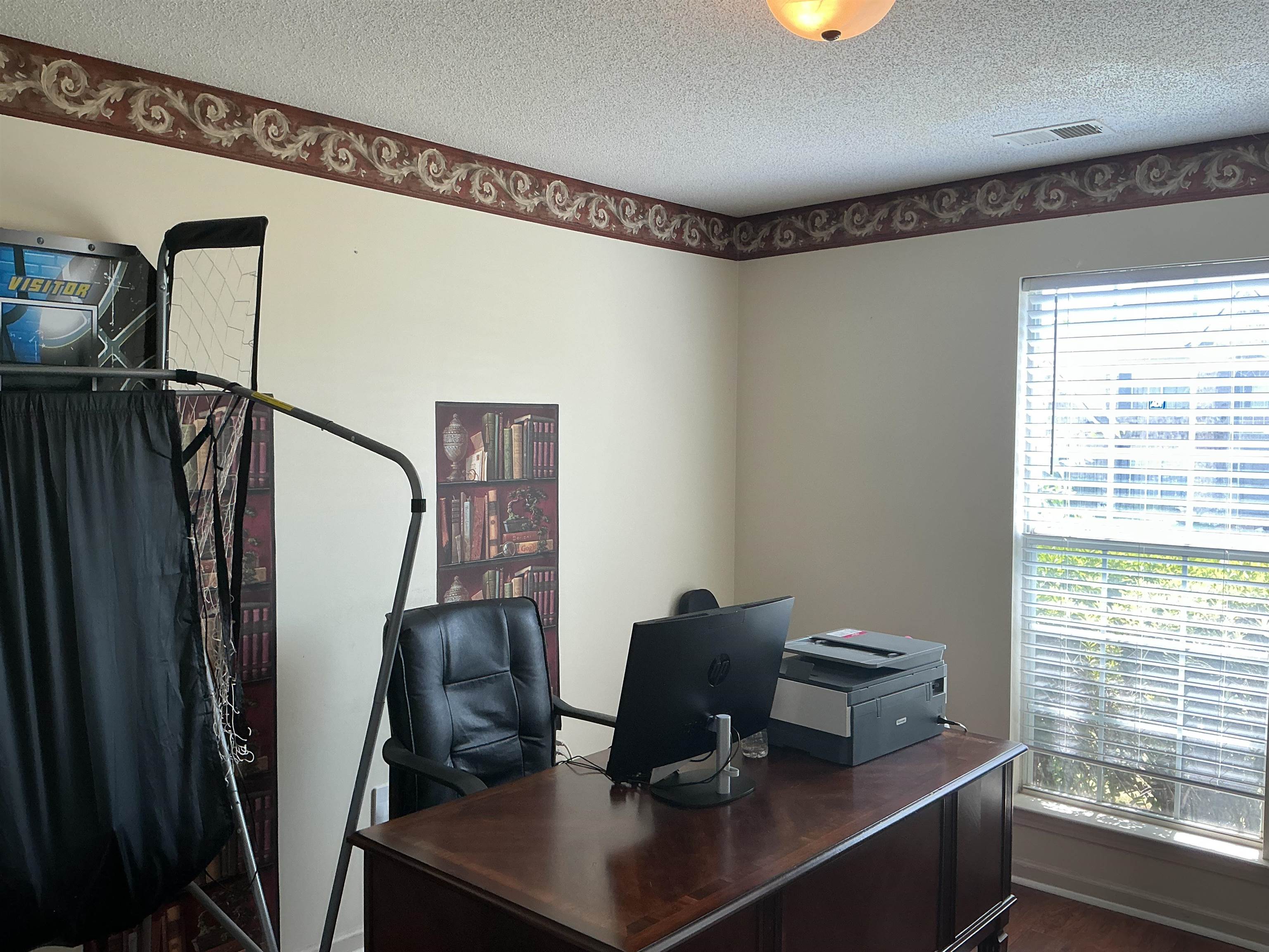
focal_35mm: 29
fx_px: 1063
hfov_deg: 61.7
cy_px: 476
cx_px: 634
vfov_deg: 48.2
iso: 50
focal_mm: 3
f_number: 1.8
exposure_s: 1/120
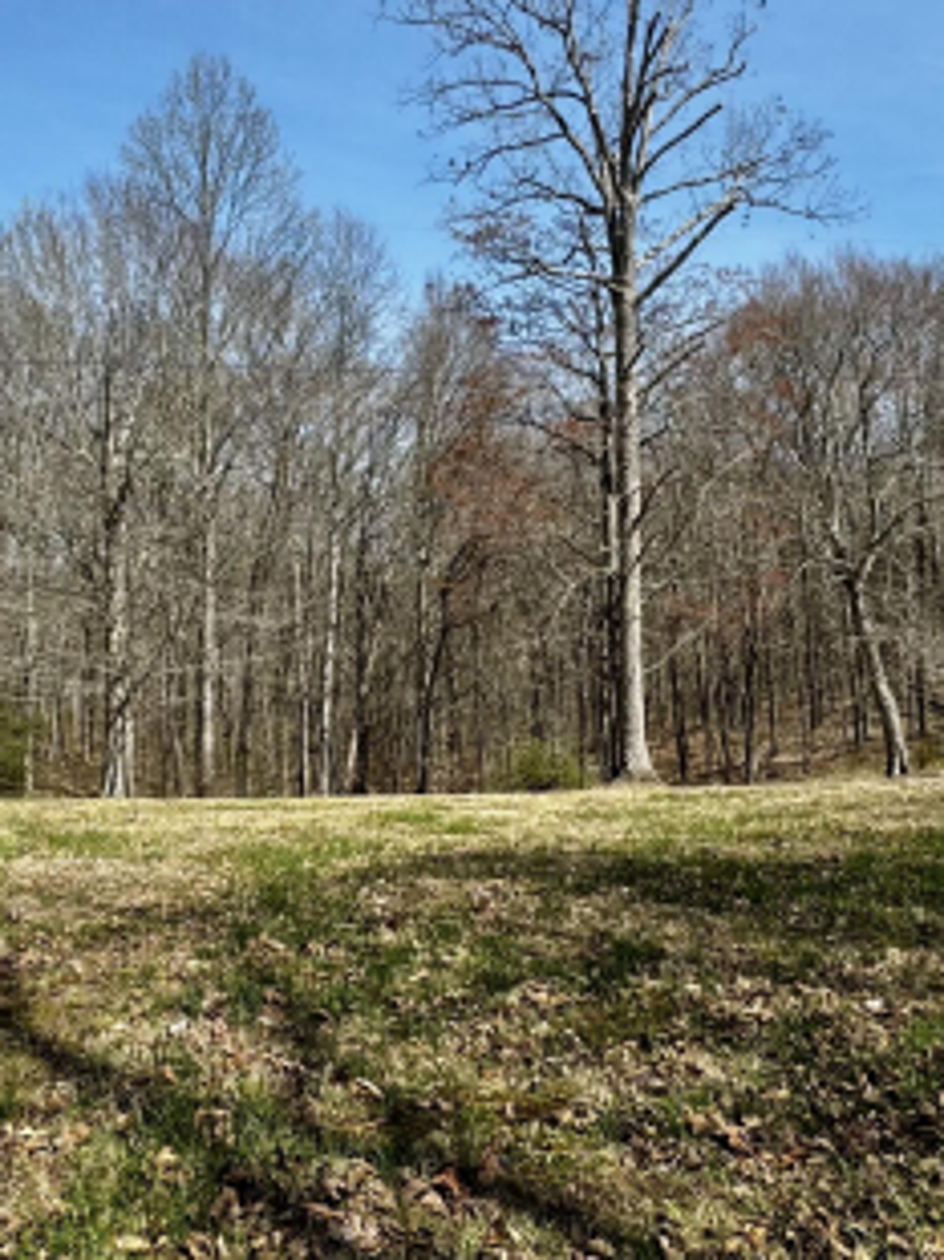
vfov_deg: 59.3
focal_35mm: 30
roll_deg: +0.5
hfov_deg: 46.2
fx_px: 1092
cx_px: 338
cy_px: 486
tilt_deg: +5.3
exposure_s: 1/1600
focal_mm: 2.22
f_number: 2.2
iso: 50
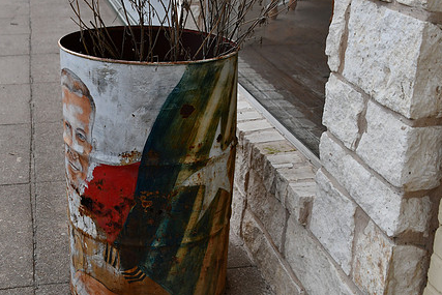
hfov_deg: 37.4
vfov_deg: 25.5
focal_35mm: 53
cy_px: 154
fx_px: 651
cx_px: 182
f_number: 5
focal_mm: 26
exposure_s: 1/250
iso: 400
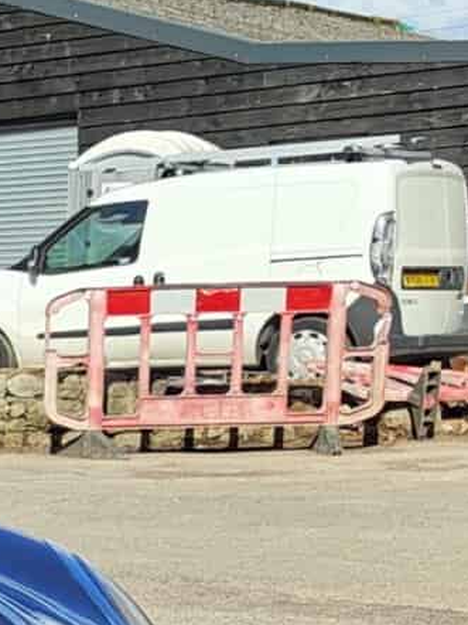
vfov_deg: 15.5
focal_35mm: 125
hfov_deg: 9.5
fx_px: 2255
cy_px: 633
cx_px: -905
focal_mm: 5.59
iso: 50
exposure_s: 1/2879
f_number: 1.88
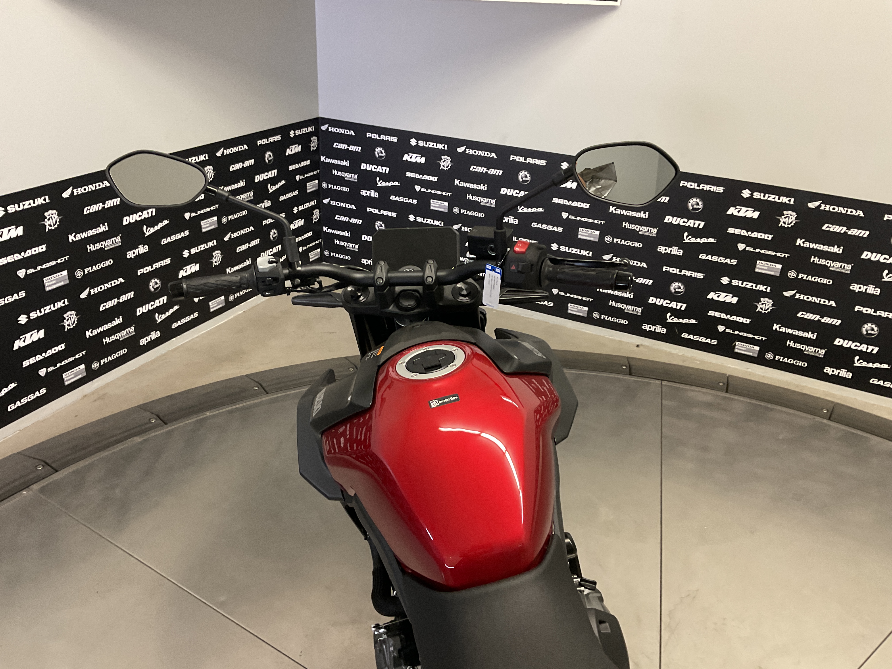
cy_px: 334
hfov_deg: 61.7
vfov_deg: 48.2
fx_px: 747
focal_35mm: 29
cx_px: 446
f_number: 1.8
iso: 250
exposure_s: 1/40
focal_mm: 3
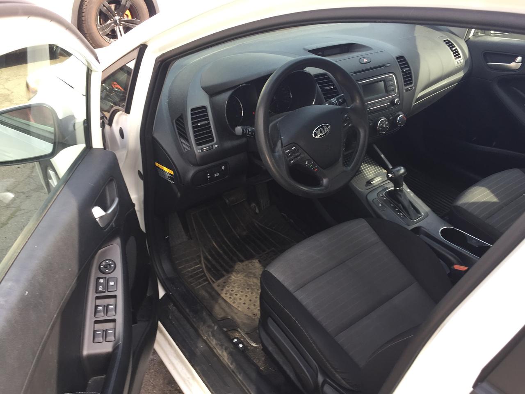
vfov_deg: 48.2
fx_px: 440
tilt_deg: -33.5
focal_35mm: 29
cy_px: 197
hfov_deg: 61.7
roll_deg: +1.5
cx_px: 262
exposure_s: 1/120
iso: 32
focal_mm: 4.15
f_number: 2.2
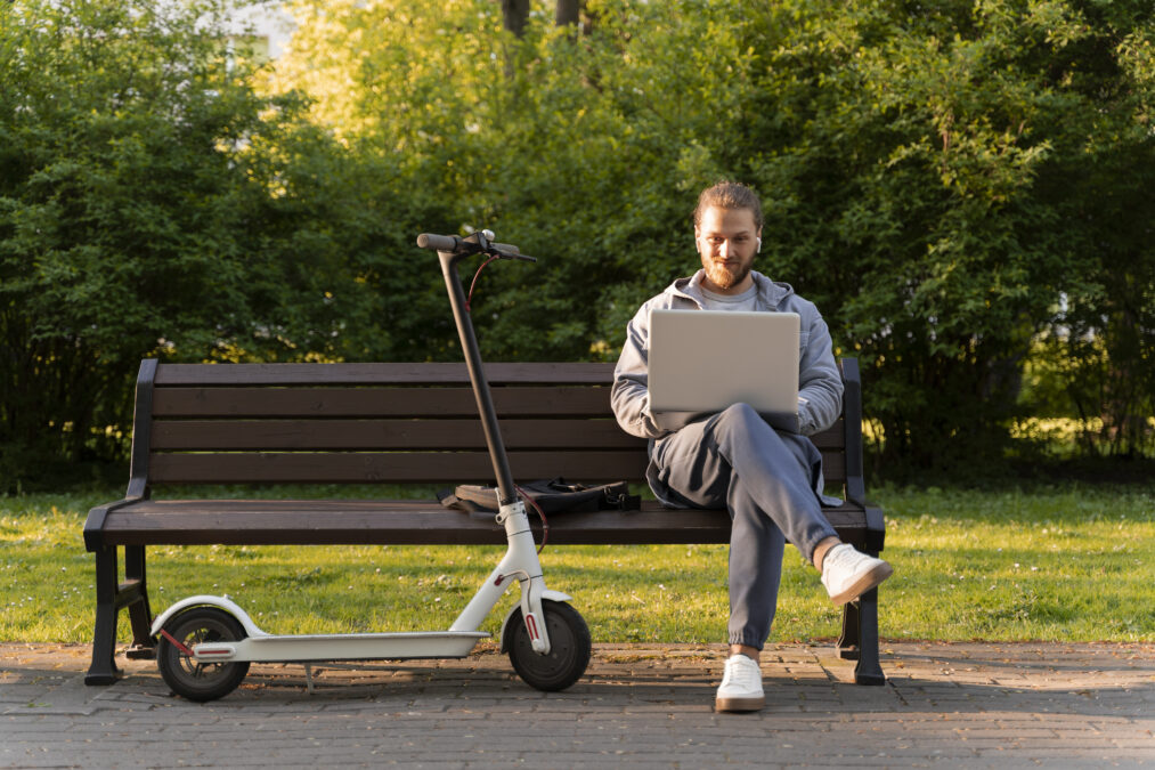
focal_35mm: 61
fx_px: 1957
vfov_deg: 22.3
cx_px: 578
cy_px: 385
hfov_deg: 32.9
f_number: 2.8
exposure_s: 1/200
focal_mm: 61
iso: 200
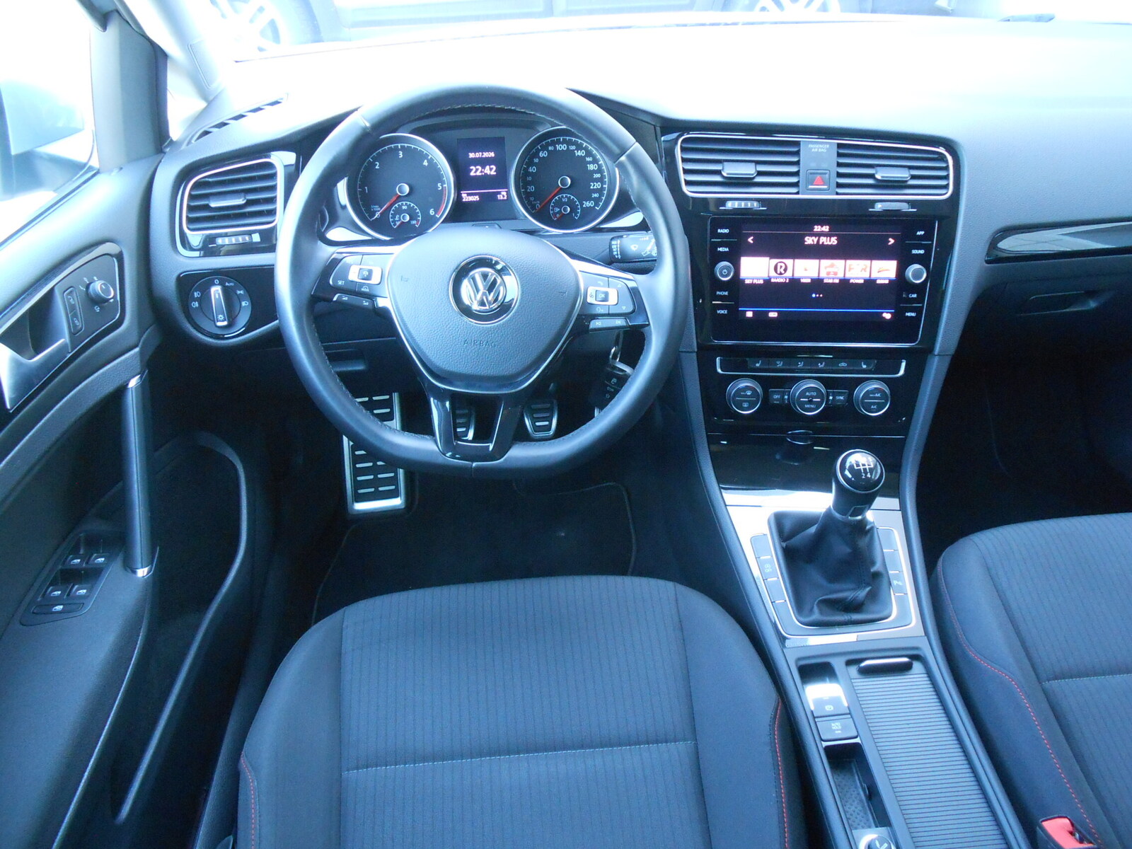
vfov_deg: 53.1
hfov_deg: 67.3
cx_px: 566
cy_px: 424
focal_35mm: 26
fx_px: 850
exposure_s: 1/20
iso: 400
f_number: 3.5
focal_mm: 4.6
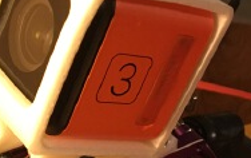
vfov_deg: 15.0
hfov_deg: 23.5
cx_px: 58
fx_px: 596
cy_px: 127
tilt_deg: -40.1
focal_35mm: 87
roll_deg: +6.6
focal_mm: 4.15
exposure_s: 1/20
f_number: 2.2
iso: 200
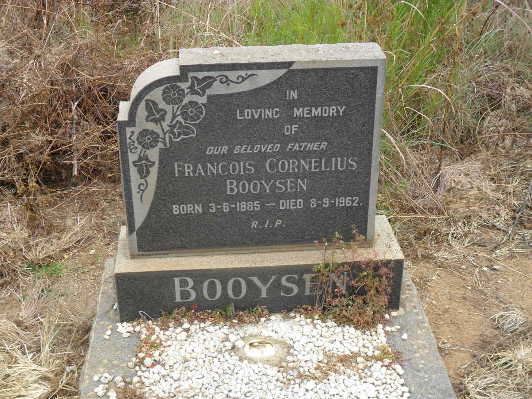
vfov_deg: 28.0
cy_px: 200
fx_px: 799
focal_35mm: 52
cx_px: 266
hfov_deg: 36.8
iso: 100
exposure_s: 1/125
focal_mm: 9.3
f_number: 5
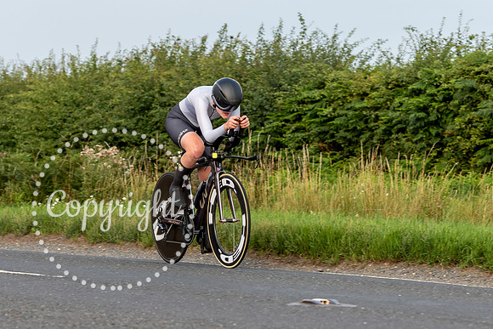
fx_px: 2241
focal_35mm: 164
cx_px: 218
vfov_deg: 8.4
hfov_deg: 12.5
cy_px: 176
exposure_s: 1/640
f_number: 4
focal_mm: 75
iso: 125
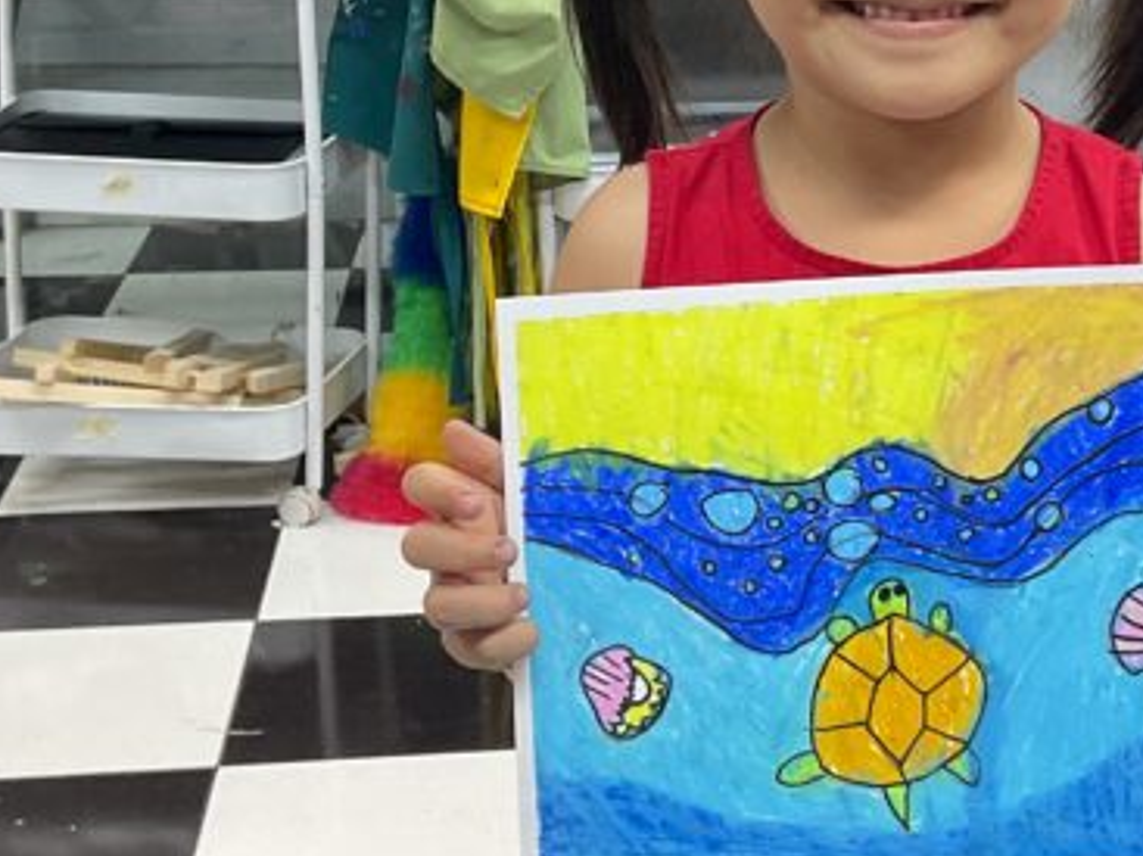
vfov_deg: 18.5
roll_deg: -0.5
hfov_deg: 24.2
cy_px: 209
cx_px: 981
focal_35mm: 79
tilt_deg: -15.0
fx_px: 2608
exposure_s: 1/60
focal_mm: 3
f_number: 1.8
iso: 50
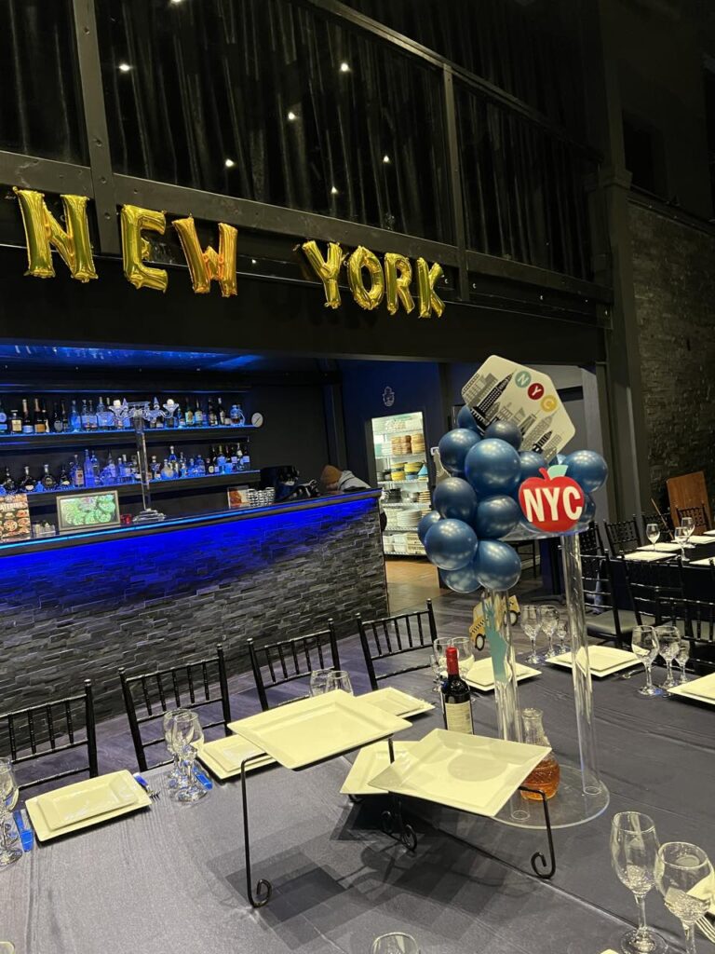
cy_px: 477
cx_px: 358
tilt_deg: +0.7
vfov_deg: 67.3
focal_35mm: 26
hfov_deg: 53.1
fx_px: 716
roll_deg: +4.6
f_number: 1.5
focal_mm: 5.7
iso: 500
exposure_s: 1/40
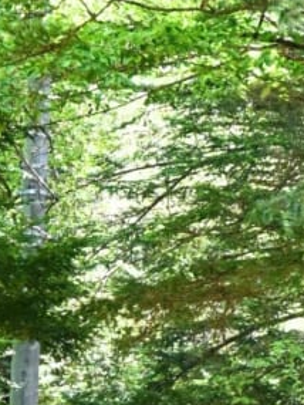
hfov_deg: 5.9
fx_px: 2960
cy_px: 550
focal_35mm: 253
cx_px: 217
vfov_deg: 7.7
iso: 1800
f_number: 6.3
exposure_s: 1/125
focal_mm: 50
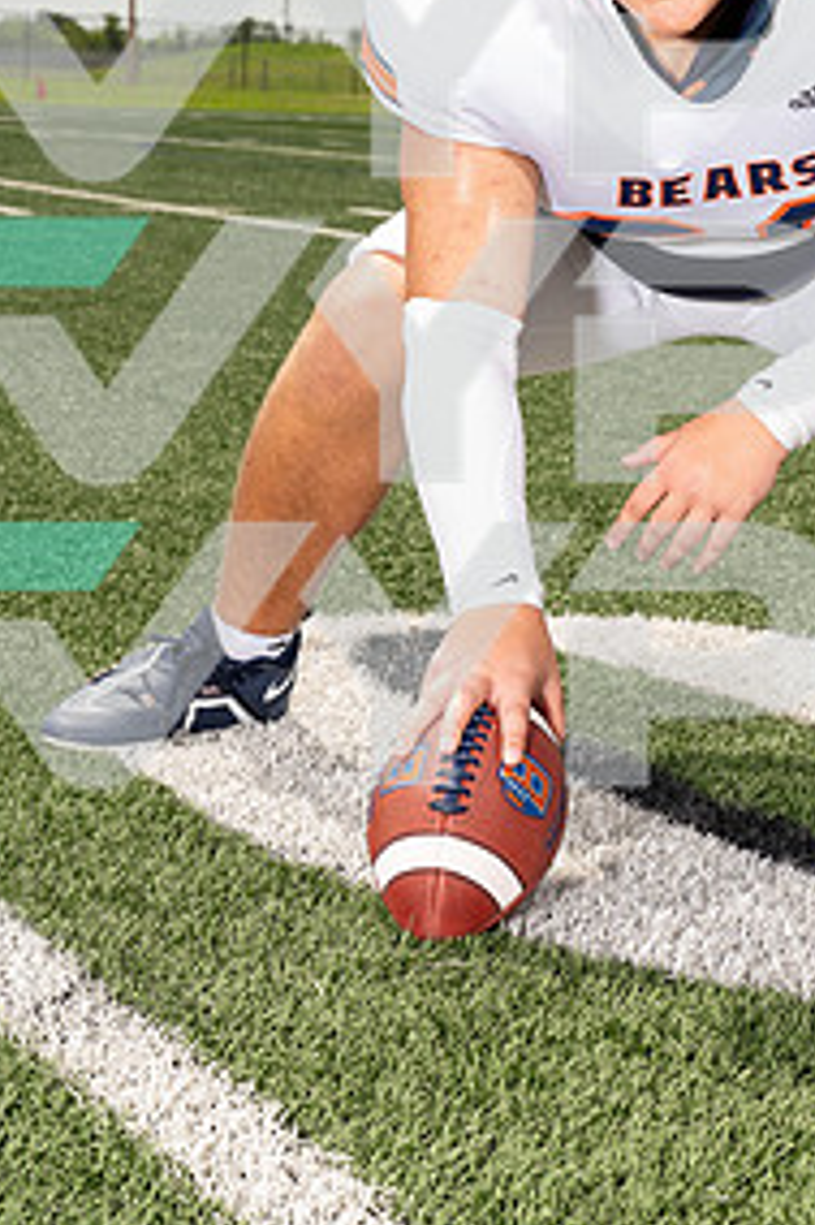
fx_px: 3128
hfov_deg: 14.8
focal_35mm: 92
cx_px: 526
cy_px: 354
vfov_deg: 22.0
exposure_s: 1/250
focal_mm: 58
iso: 100
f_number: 8
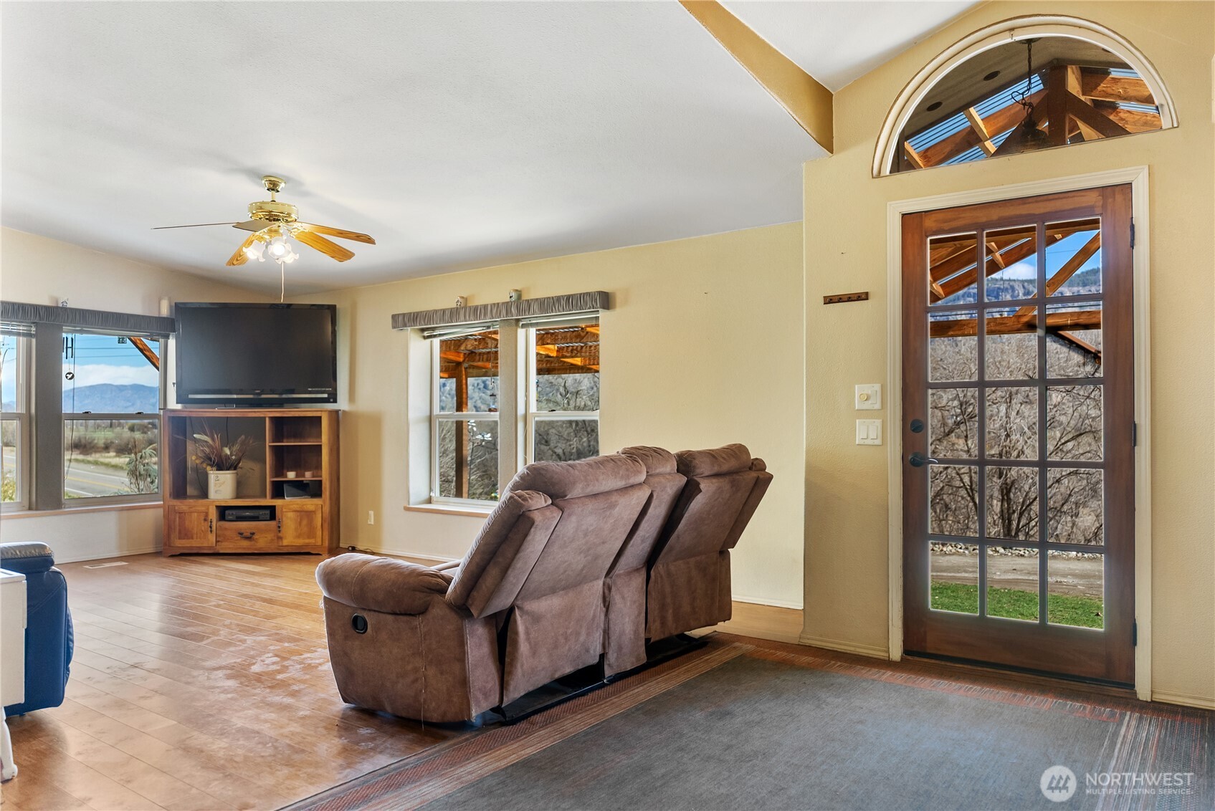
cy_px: 406
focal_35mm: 24
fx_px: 810
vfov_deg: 53.2
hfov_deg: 73.7
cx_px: 608
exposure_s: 1/50
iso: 400
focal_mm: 24
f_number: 2.8
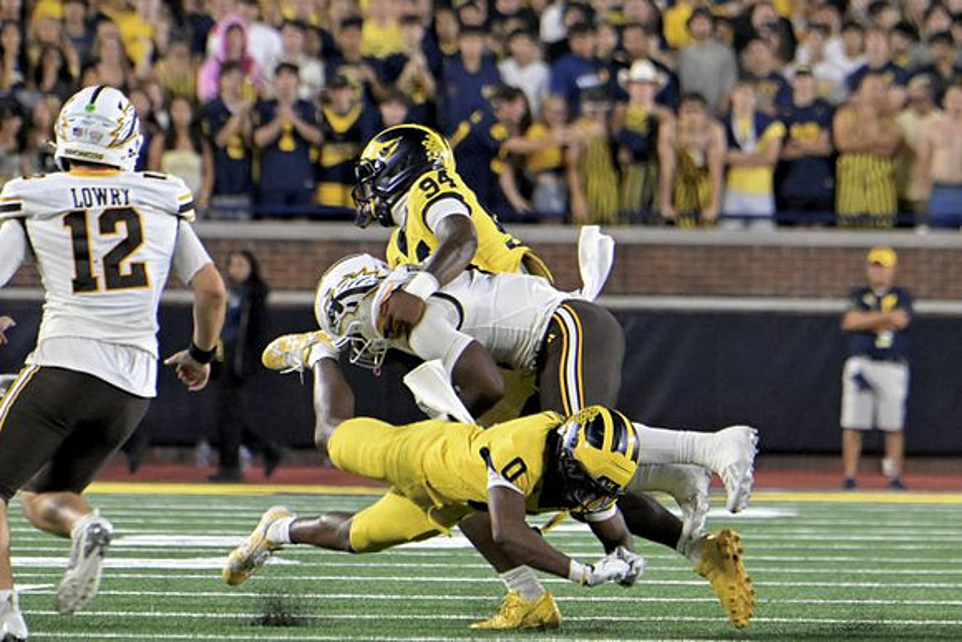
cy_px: 321
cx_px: 481
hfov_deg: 4.3
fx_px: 12829
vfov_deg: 2.9
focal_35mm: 480
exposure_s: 1/1000
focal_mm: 320
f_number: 5.6
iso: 6400
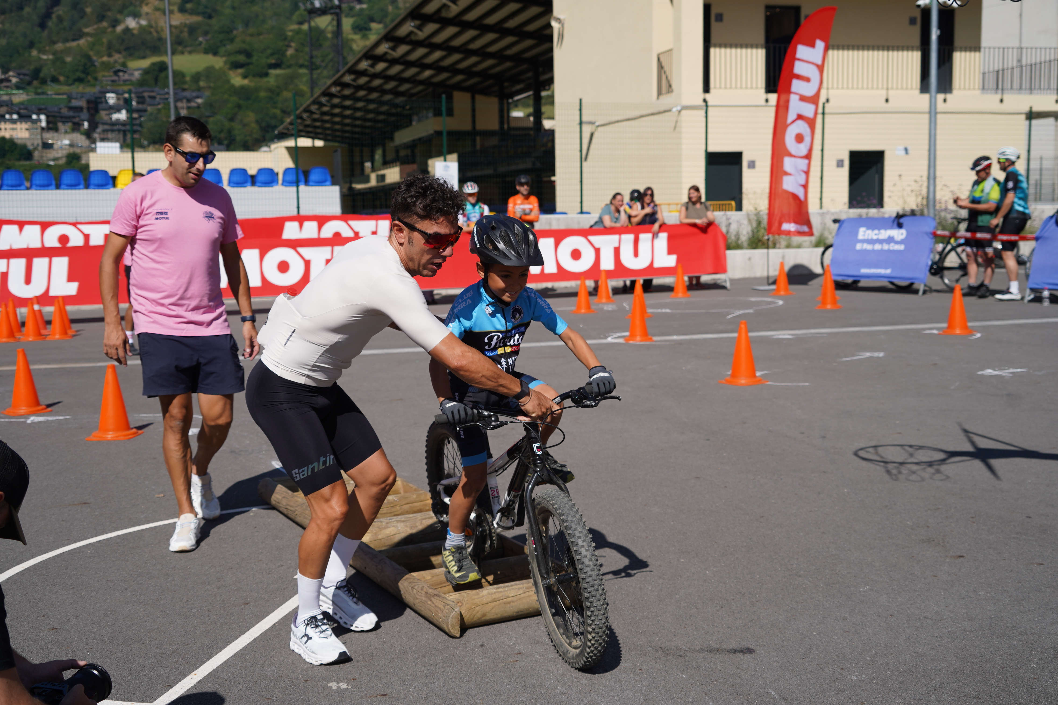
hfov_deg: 46.4
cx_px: 529
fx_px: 1234
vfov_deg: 31.9
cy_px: 352
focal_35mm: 42
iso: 100
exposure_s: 1/800
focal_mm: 42
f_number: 5
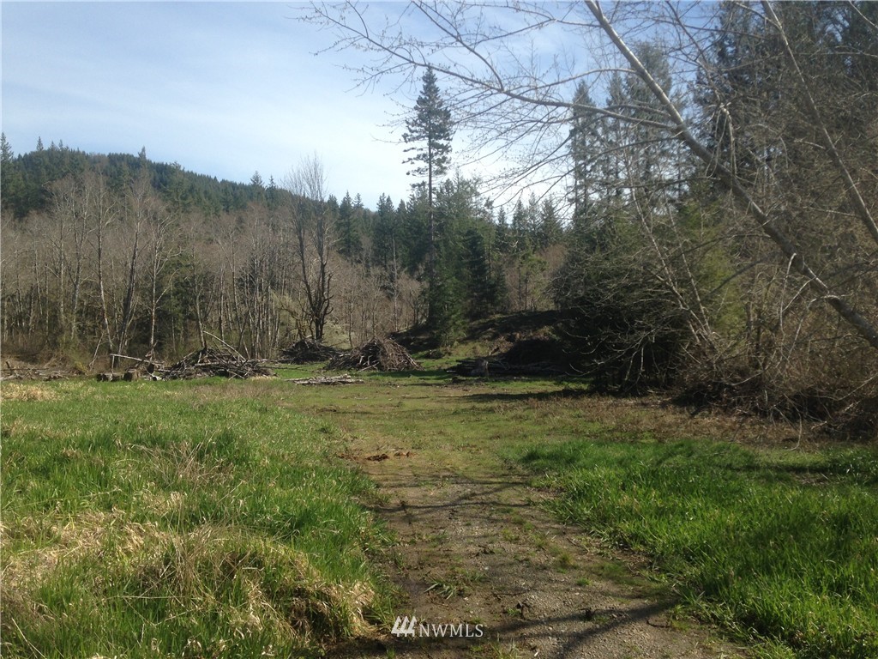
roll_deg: -0.7
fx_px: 837
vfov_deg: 42.9
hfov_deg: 55.4
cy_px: 330
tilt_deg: -3.0
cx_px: 439
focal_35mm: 33
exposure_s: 1/1130
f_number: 2.4
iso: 50
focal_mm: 4.12
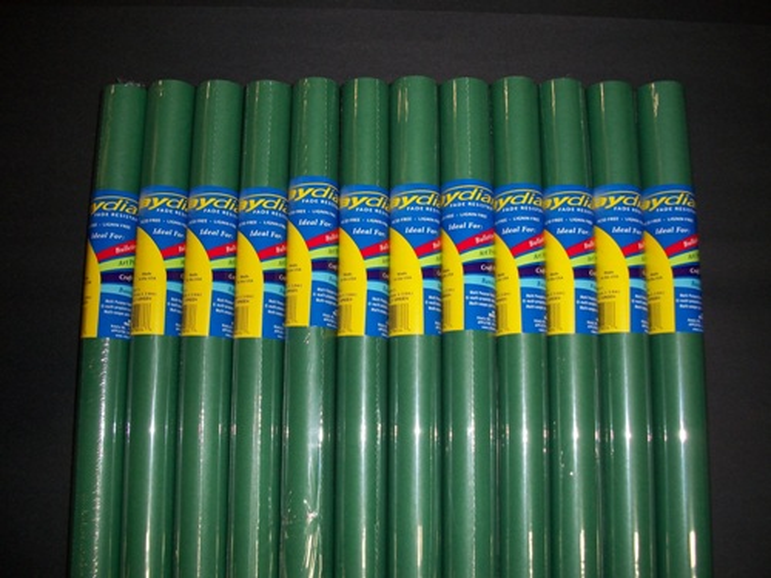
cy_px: 289
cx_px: 386
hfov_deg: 52.6
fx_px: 780
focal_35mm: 35
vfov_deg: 40.7
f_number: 3.1
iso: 200
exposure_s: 1/125
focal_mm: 6.3
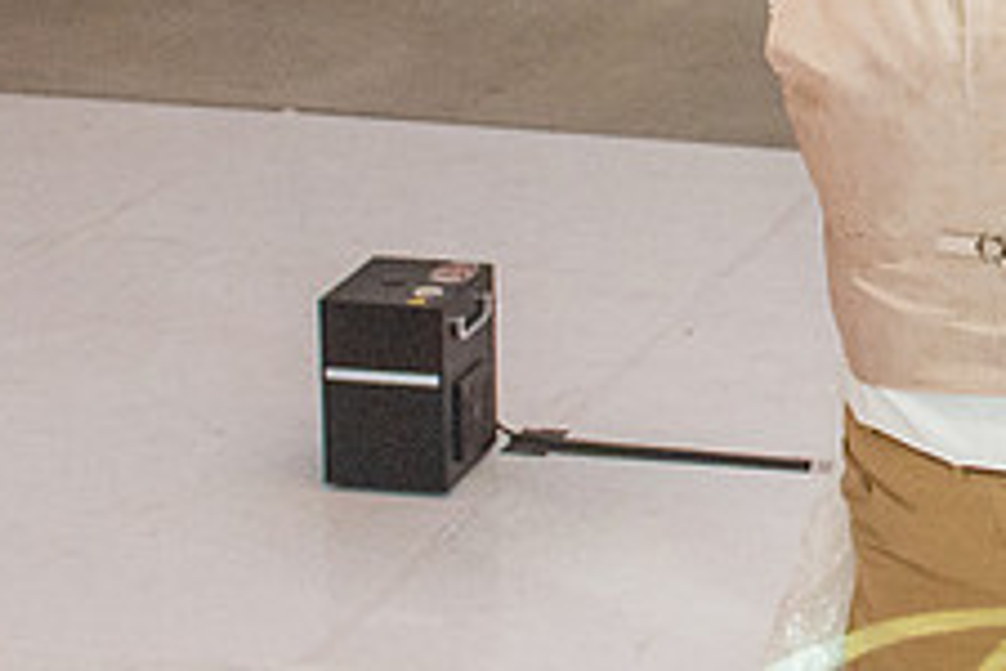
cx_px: 1390
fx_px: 3632
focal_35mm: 130
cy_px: -109
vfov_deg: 10.4
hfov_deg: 14.9
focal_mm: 24
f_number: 4.5
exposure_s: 1/160
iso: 1000
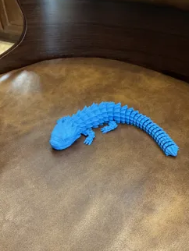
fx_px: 262
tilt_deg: -43.3
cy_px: 145
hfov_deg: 39.7
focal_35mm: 36
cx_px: 94
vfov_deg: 51.1
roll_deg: +3.2
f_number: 1.8
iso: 200
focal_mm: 3
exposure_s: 1/40
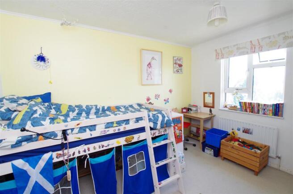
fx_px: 122
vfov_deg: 77.0
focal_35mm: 15
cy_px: 97
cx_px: 146
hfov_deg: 100.5
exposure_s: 1/40
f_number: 5.6
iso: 800
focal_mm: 10
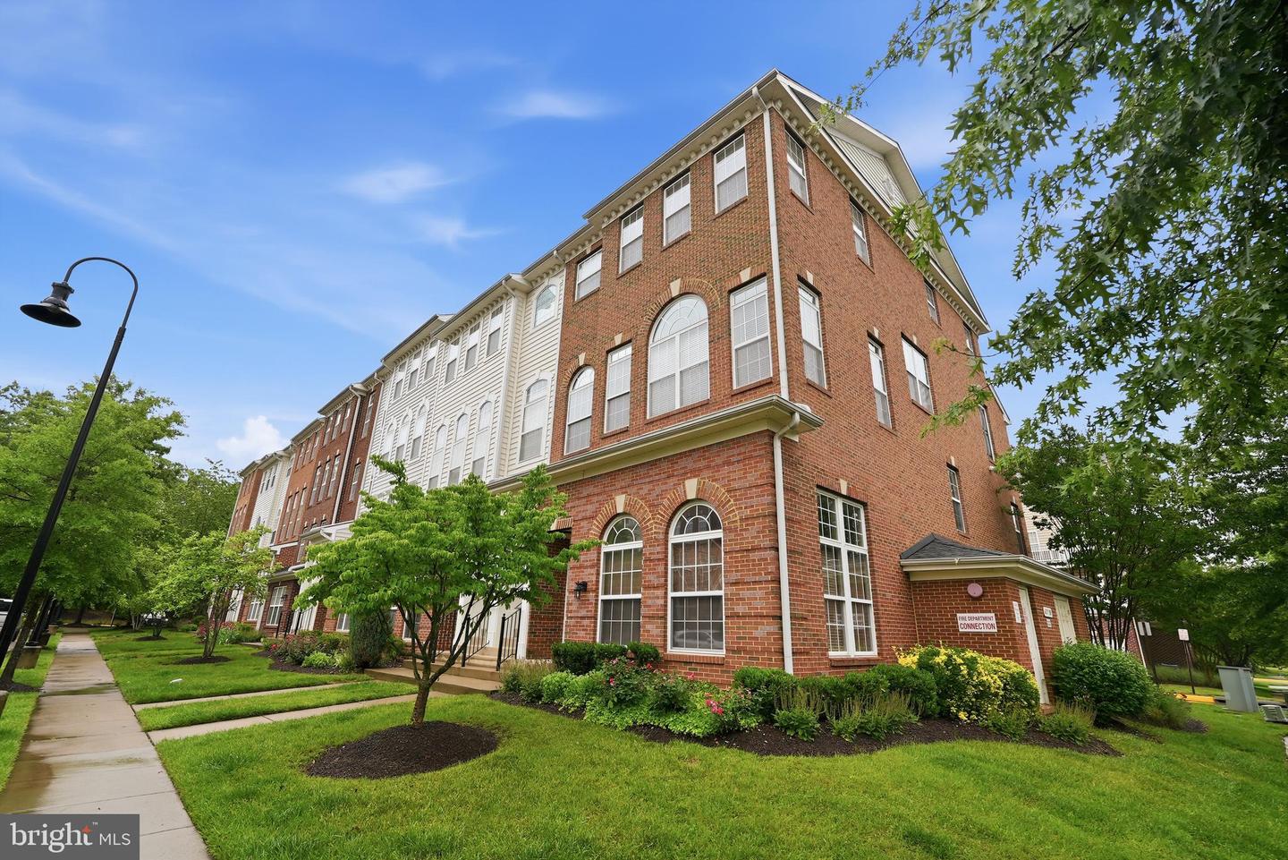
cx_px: 644
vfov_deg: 72.1
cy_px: 430
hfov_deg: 95.0
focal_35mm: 16
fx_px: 590
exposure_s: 1/125
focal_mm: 16.5
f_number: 5
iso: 80
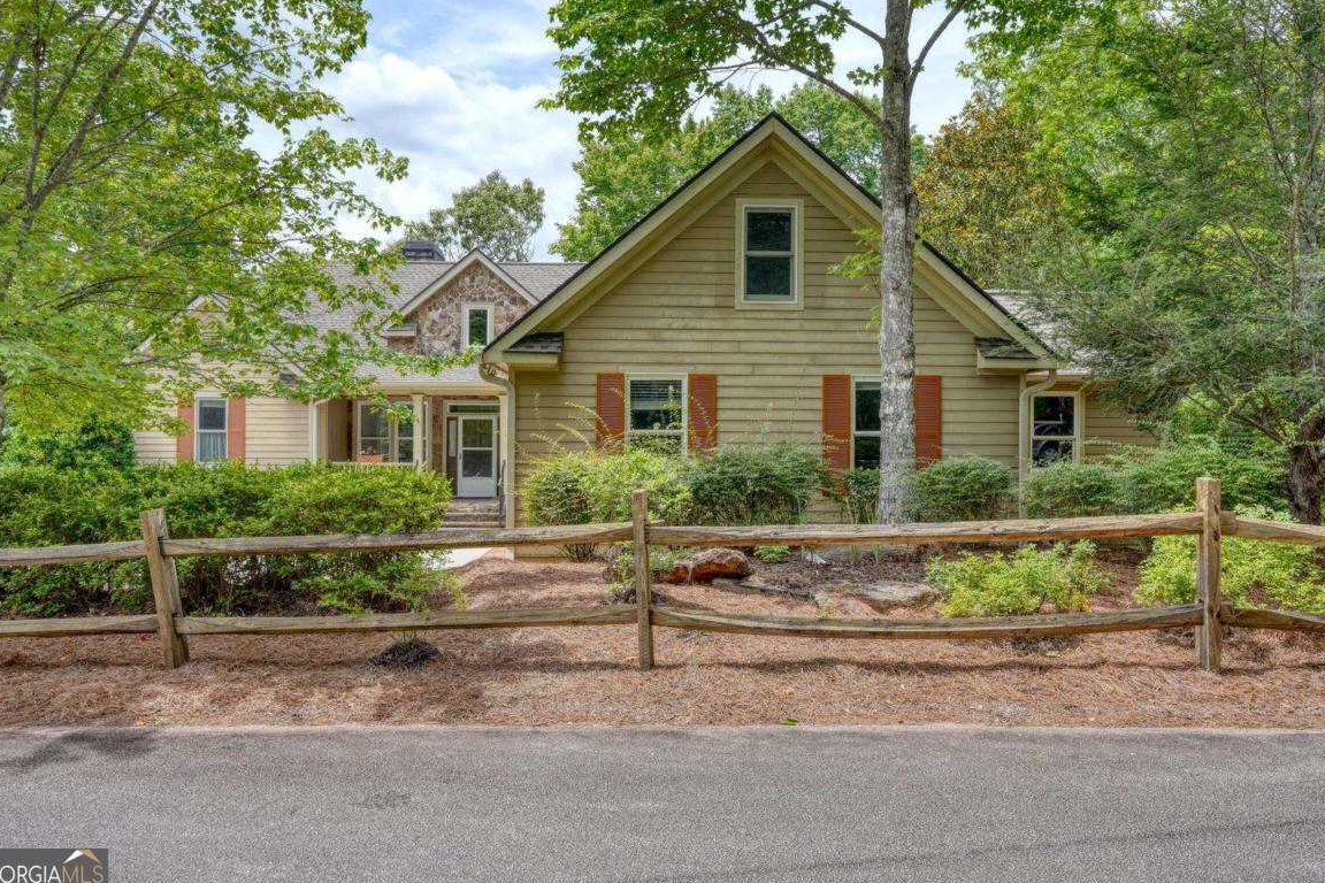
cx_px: 659
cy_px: 435
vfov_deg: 51.3
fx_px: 920
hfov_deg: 71.5
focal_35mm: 25
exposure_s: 1/8
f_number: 7.1
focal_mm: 16
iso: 100
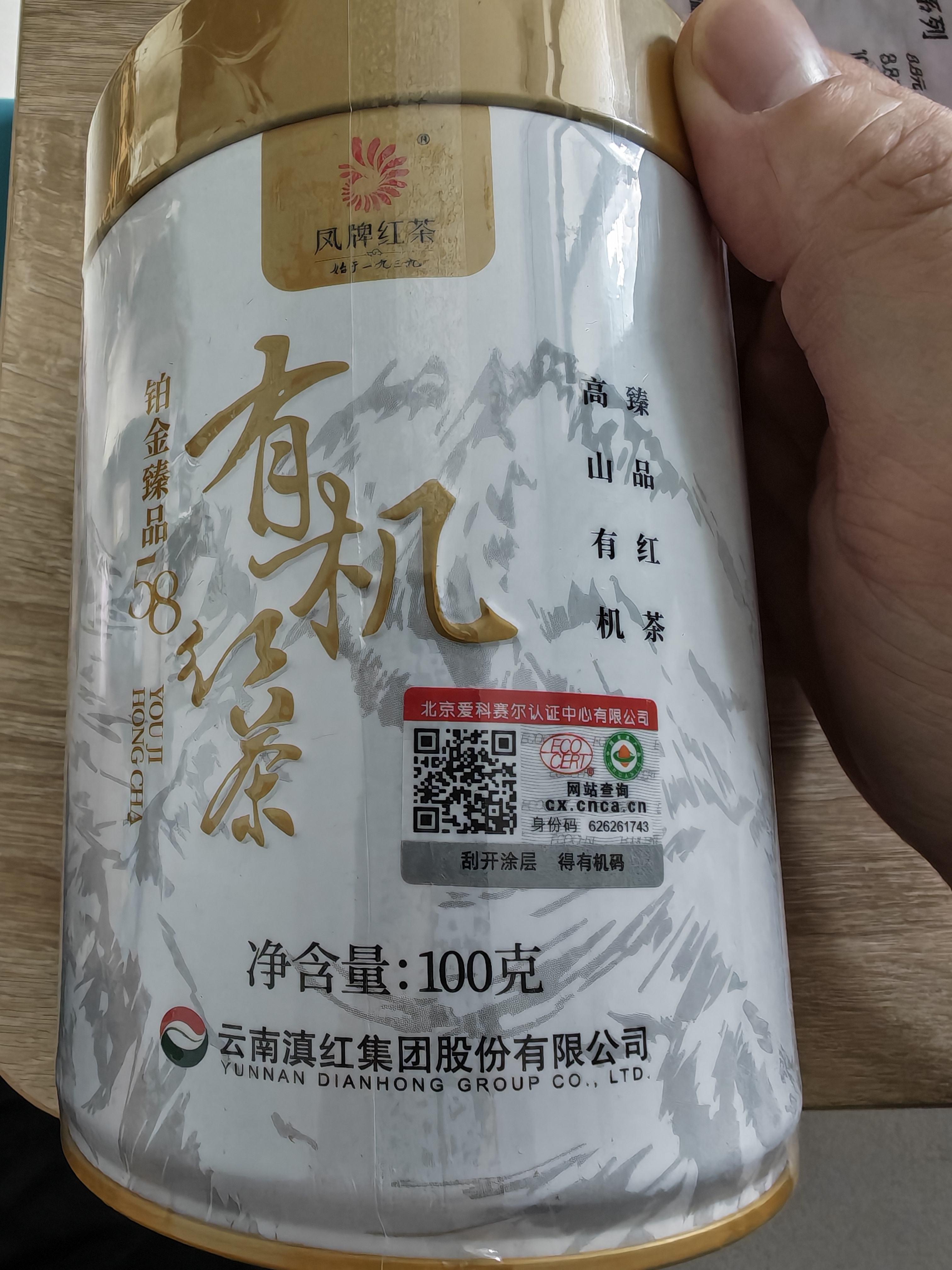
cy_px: 635
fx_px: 880
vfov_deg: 71.6
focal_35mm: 24
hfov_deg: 56.8
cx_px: 476
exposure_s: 1/13
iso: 500
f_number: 2
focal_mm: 1.82
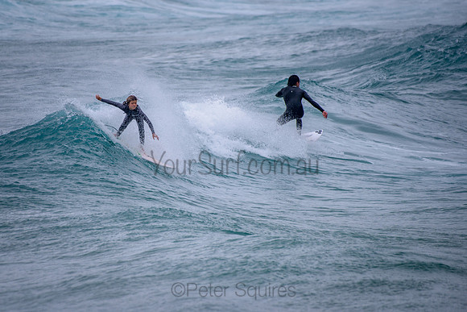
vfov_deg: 2.2
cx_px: 181
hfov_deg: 3.4
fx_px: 7954
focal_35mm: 613
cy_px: 140
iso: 220
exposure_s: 1/2000
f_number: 5.6
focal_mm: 500
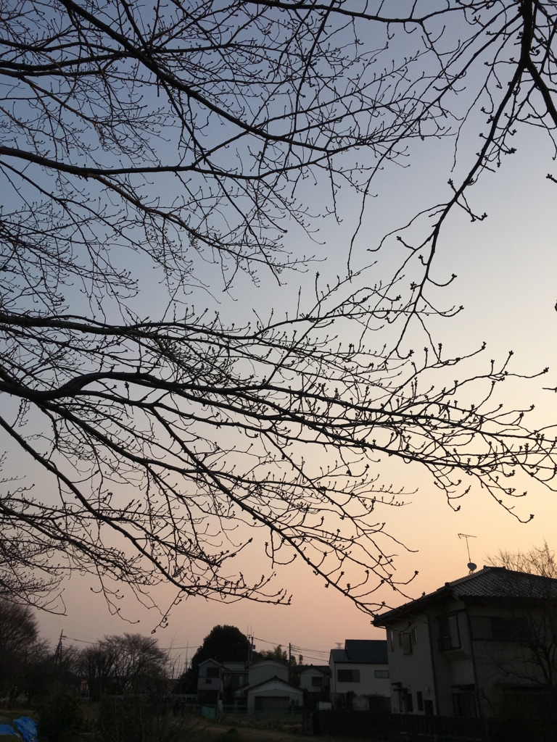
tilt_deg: +26.9
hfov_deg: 48.2
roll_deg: +0.6
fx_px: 622
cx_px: 278
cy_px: 371
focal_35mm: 29
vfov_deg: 61.7
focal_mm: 4.15
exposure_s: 1/1637
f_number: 2.2
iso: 25
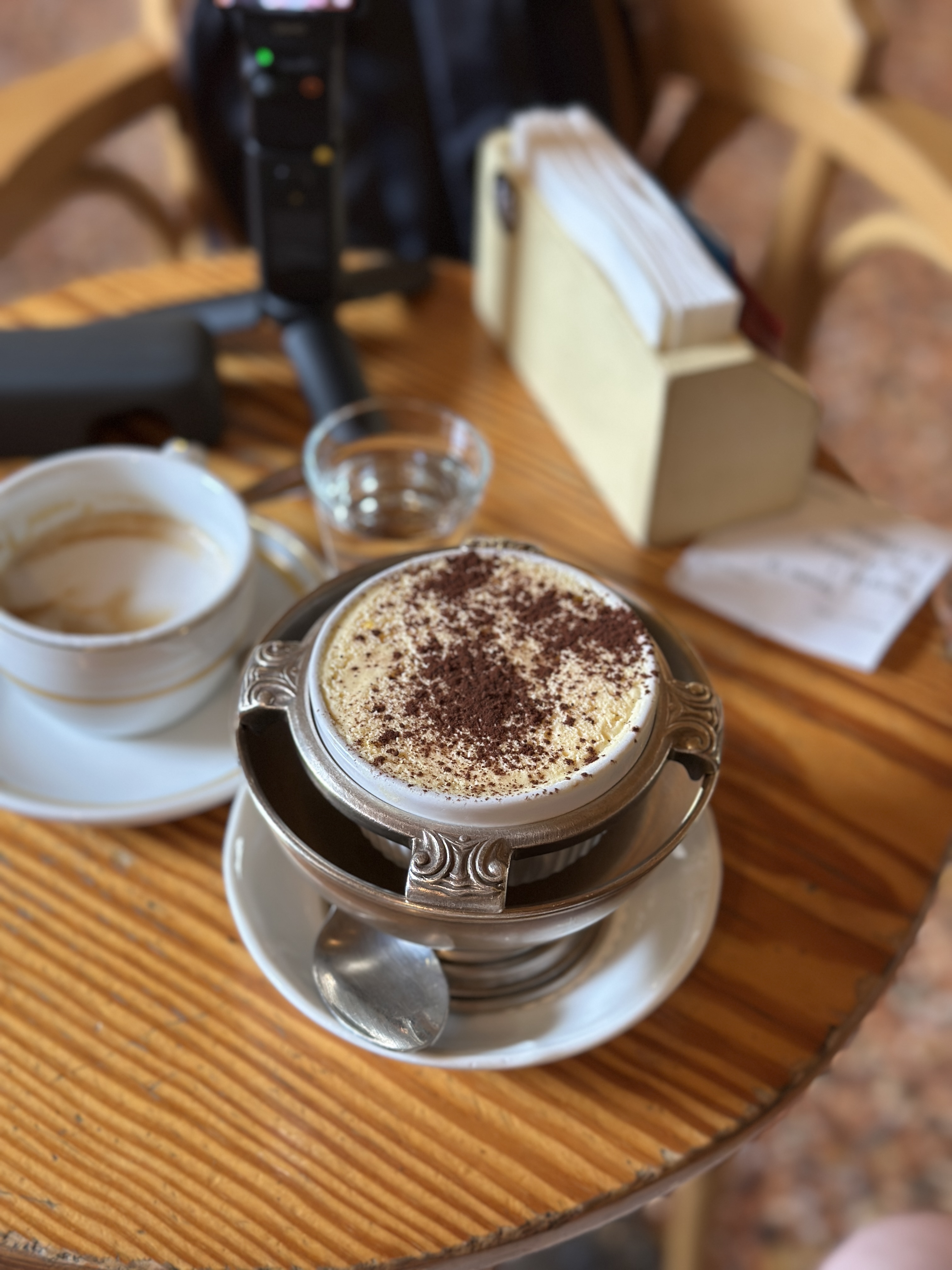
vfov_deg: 39.7
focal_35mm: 48
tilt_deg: -46.1
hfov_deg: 30.3
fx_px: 1760
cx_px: 476
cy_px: 635
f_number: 1.78
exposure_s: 1/50
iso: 100
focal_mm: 6.86
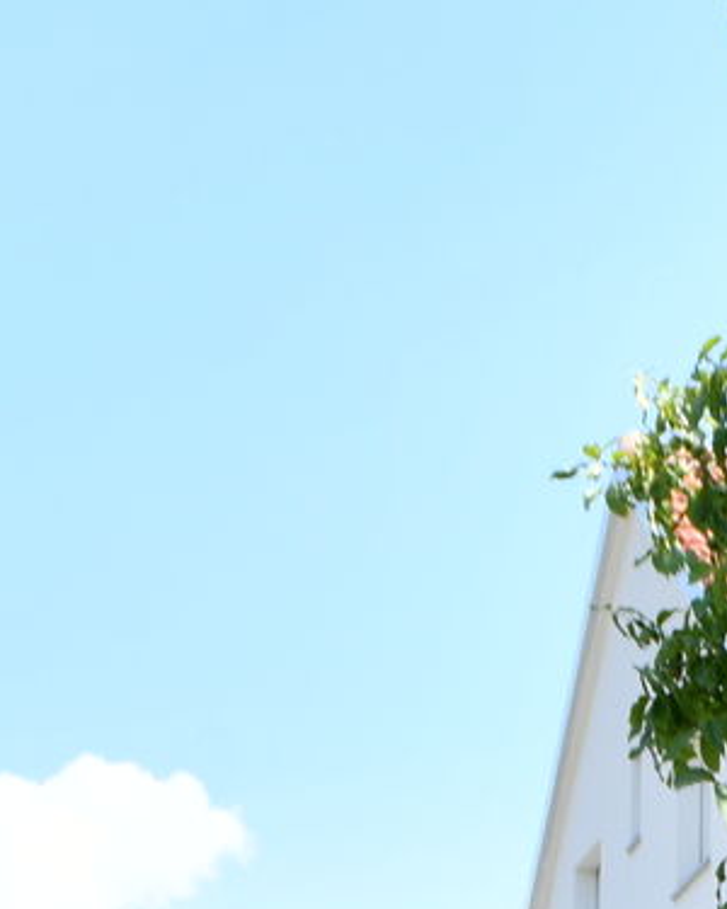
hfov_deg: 8.3
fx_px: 4518
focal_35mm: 168
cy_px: 1730
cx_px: 1856
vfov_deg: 10.7
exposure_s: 1/160
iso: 80
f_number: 6.3
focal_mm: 24
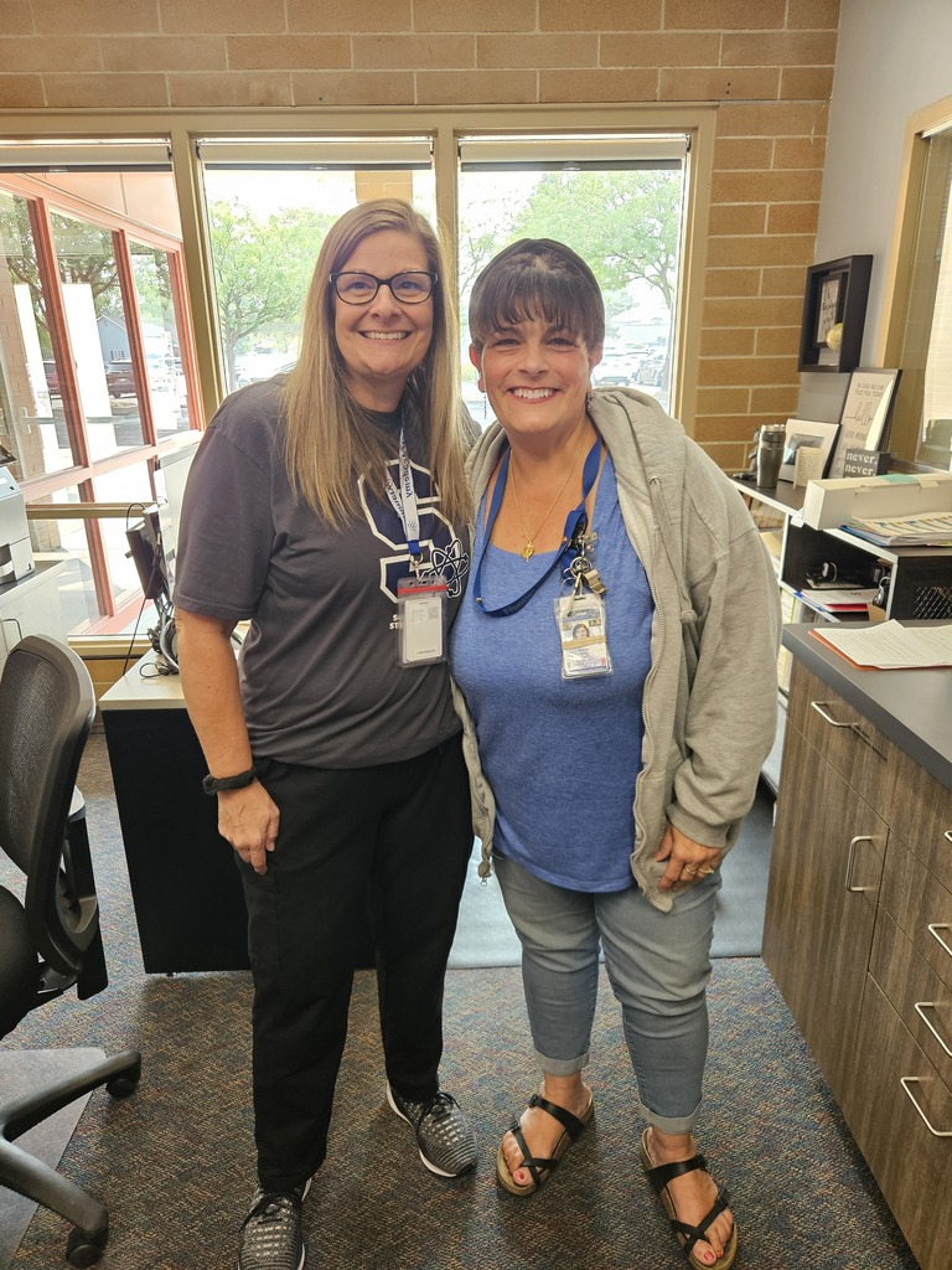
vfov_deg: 73.9
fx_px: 843
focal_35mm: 23
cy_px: 635
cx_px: 476
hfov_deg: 58.9
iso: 250
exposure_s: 1/120
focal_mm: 5.4
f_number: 1.8
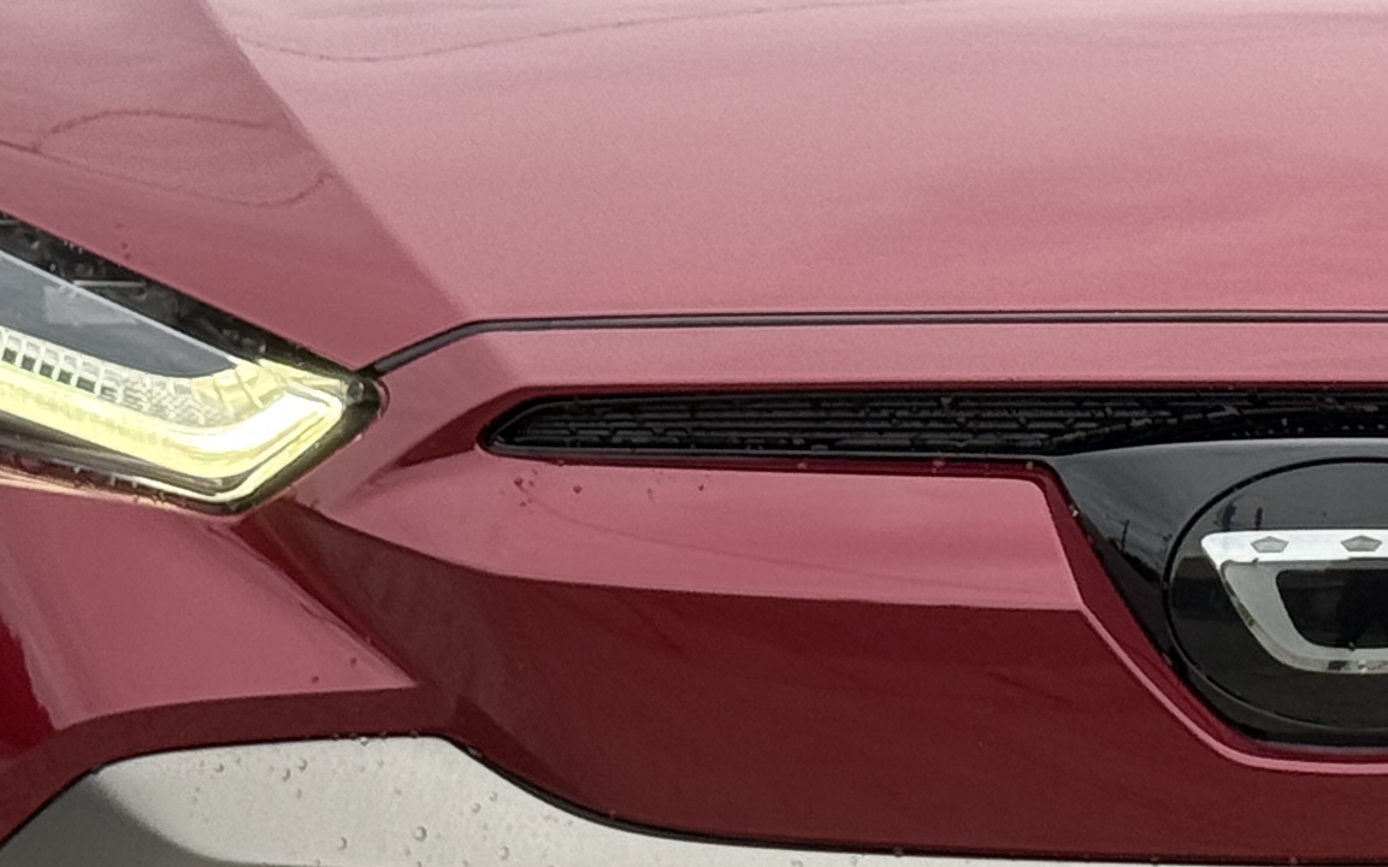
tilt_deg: -11.1
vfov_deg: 7.4
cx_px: 1364
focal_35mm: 178
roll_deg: -1.2
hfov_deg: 11.7
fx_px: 6732
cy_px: 283
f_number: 1.78
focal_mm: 6.76
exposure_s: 1/740
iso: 64
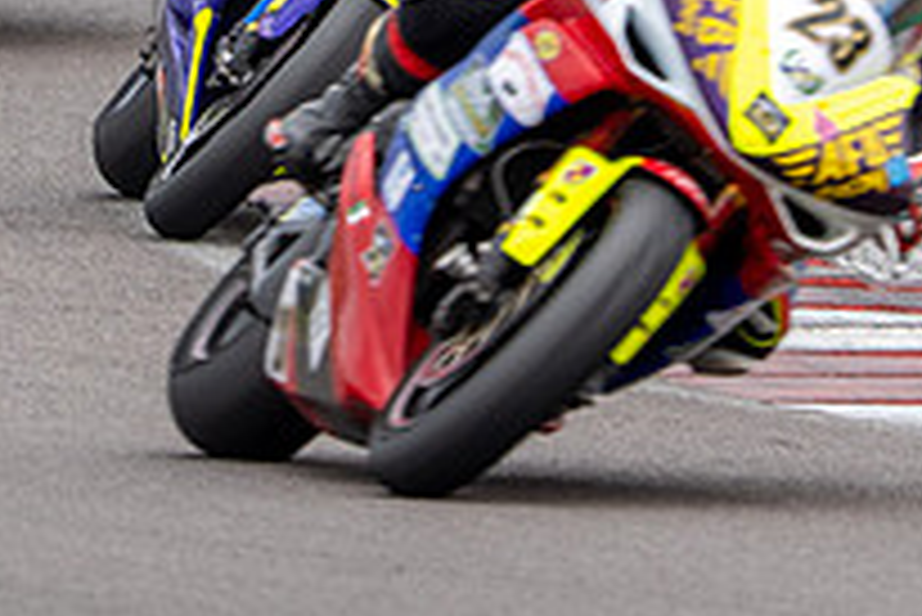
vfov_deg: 1.2
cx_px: 367
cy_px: -159
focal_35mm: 1179
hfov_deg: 1.7
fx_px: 30216
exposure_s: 1/250
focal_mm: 368
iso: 500
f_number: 8
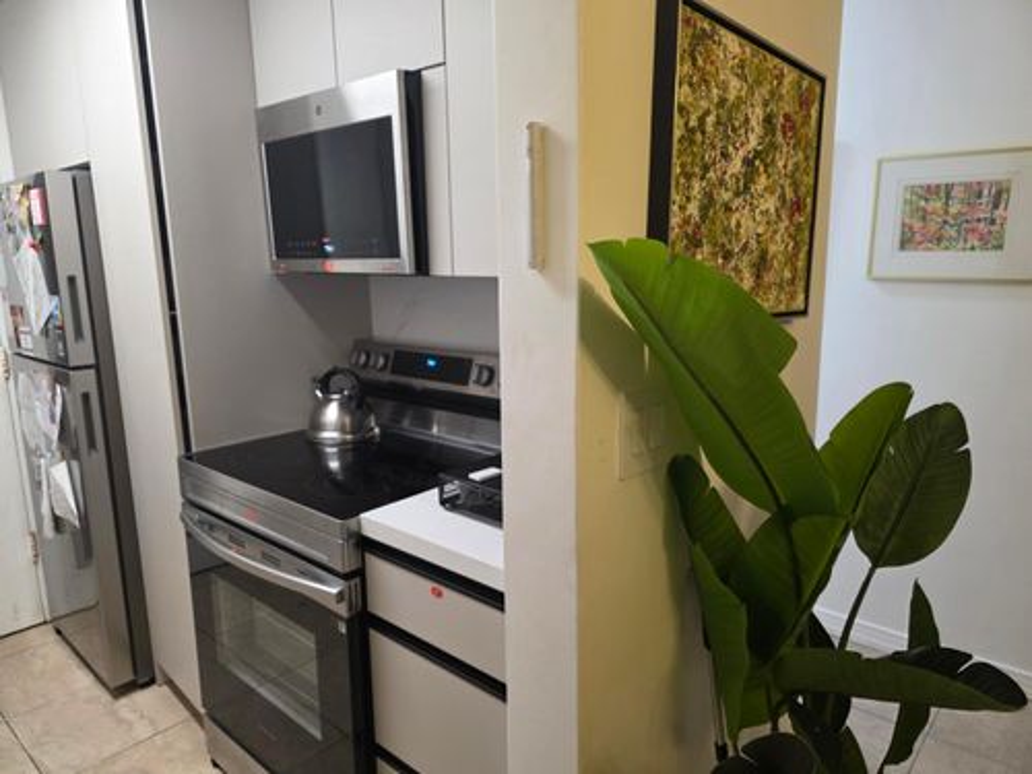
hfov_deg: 73.9
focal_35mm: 23
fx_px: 686
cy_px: 387
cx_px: 516
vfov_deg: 58.9
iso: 320
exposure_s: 1/120
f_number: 1.7
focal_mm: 6.3
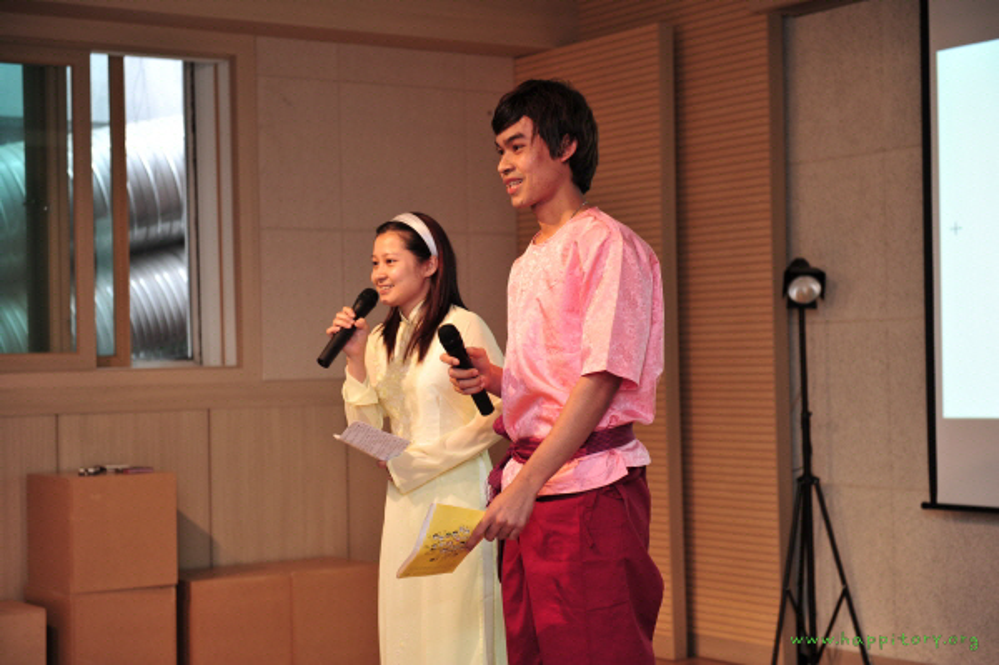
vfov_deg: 19.4
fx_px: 1941
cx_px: 500
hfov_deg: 28.9
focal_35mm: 70
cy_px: 332
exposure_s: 1/80
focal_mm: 70
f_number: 2.8
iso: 400
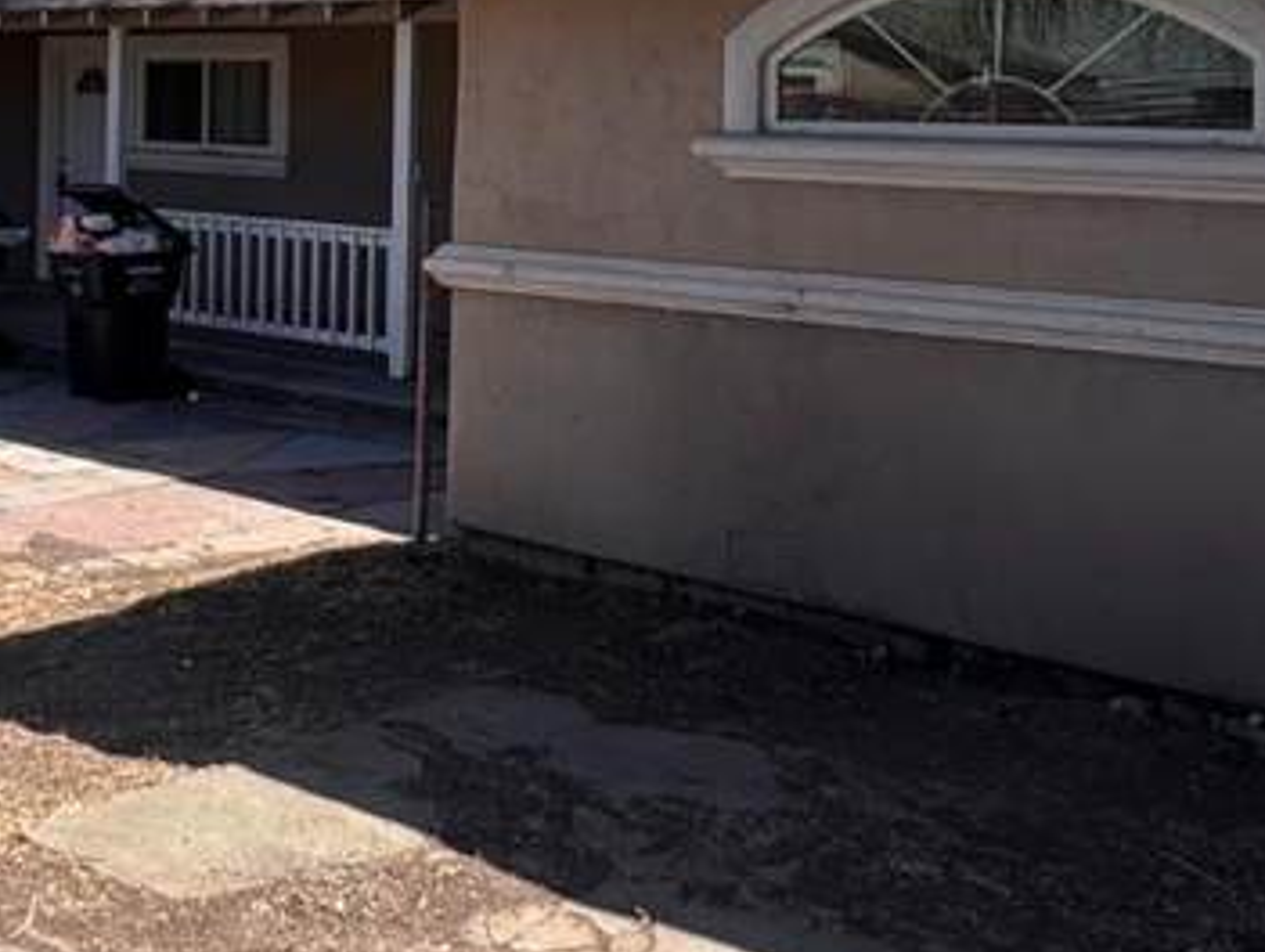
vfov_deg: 27.4
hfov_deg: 36.4
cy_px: 69
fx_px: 1866
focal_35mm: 51
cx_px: 285
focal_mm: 2.22
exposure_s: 1/910
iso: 40
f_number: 2.2
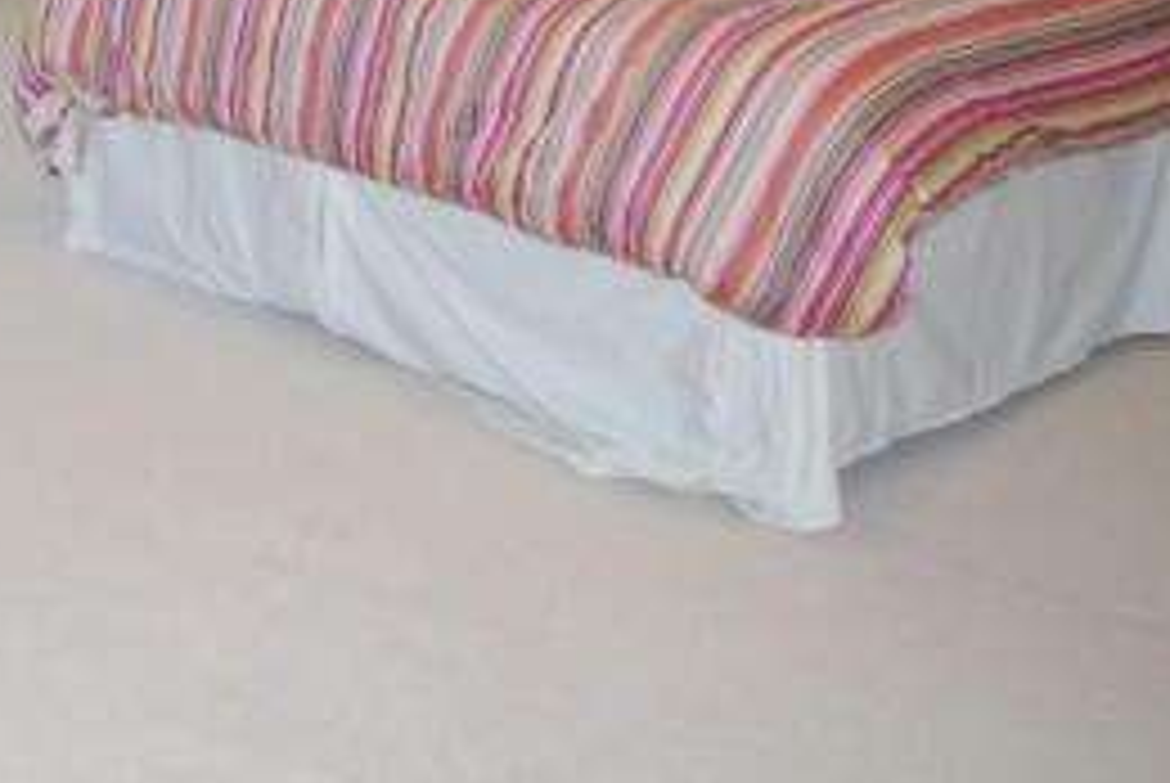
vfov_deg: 19.2
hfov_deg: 27.7
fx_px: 2212
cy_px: -97
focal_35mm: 68
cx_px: -36
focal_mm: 18
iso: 400
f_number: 3.5
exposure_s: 1/80
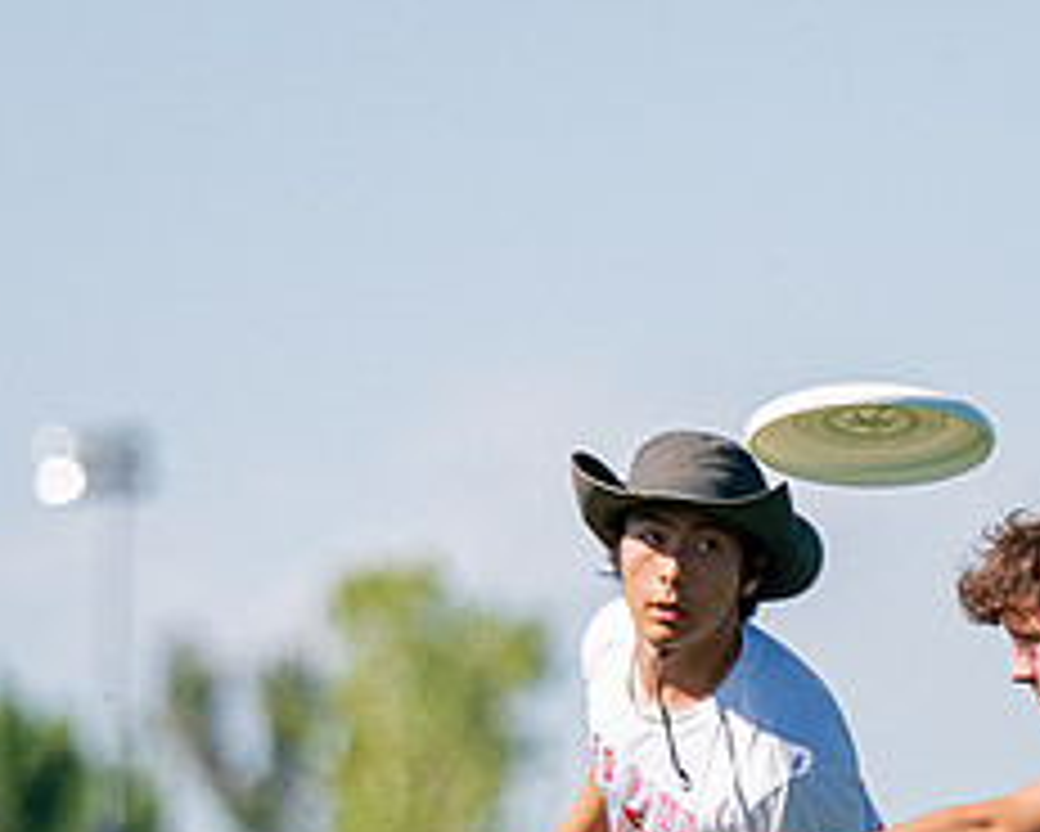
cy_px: 783
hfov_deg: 2.3
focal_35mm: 824
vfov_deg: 1.9
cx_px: 883
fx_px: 25373
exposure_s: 1/5000
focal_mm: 200
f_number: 3.2
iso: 400
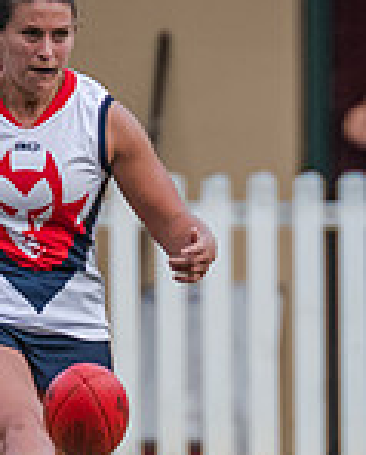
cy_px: 331
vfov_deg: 0.6
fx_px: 42048
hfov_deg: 0.5
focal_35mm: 3115
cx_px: 68
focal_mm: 420
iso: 800
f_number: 5
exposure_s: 1/1600
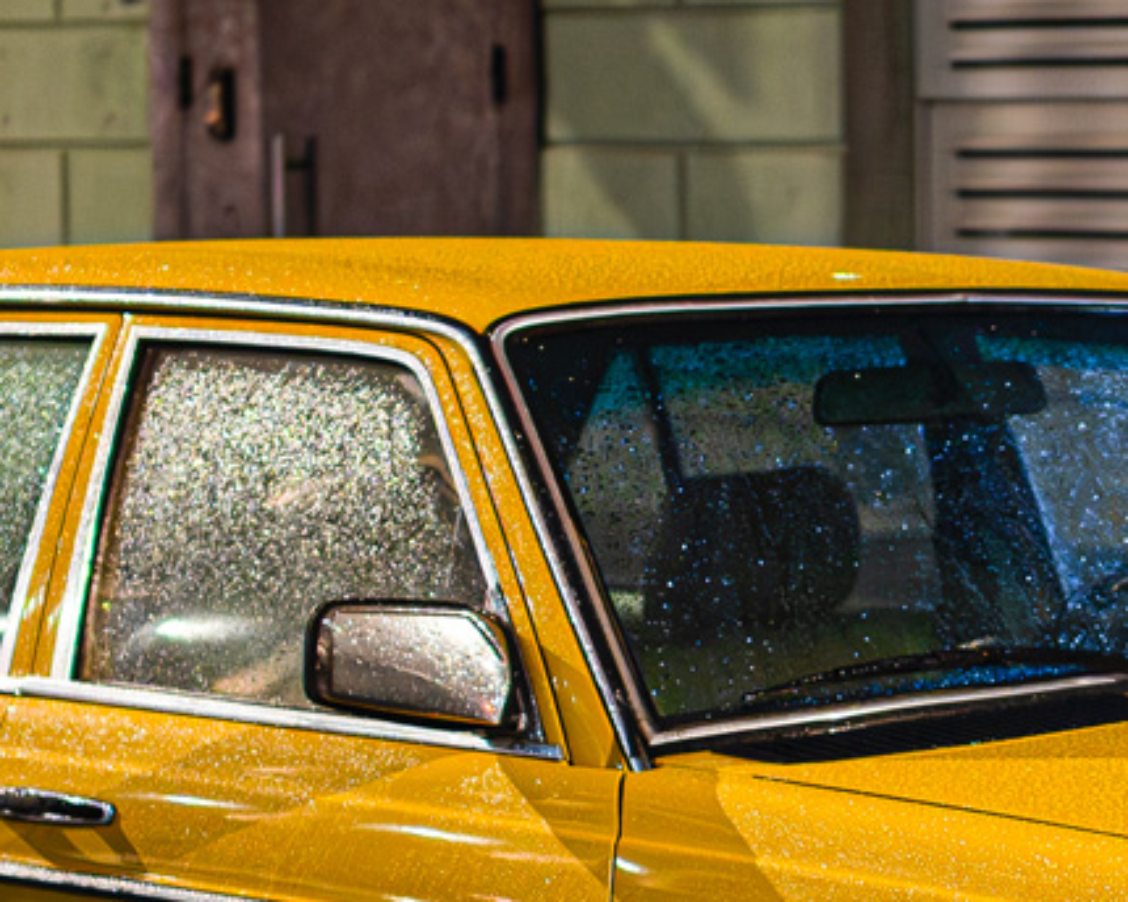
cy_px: 730
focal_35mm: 131
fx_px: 4373
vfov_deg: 11.7
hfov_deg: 14.6
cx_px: 898
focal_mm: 40
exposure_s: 1/80
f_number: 2
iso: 1250
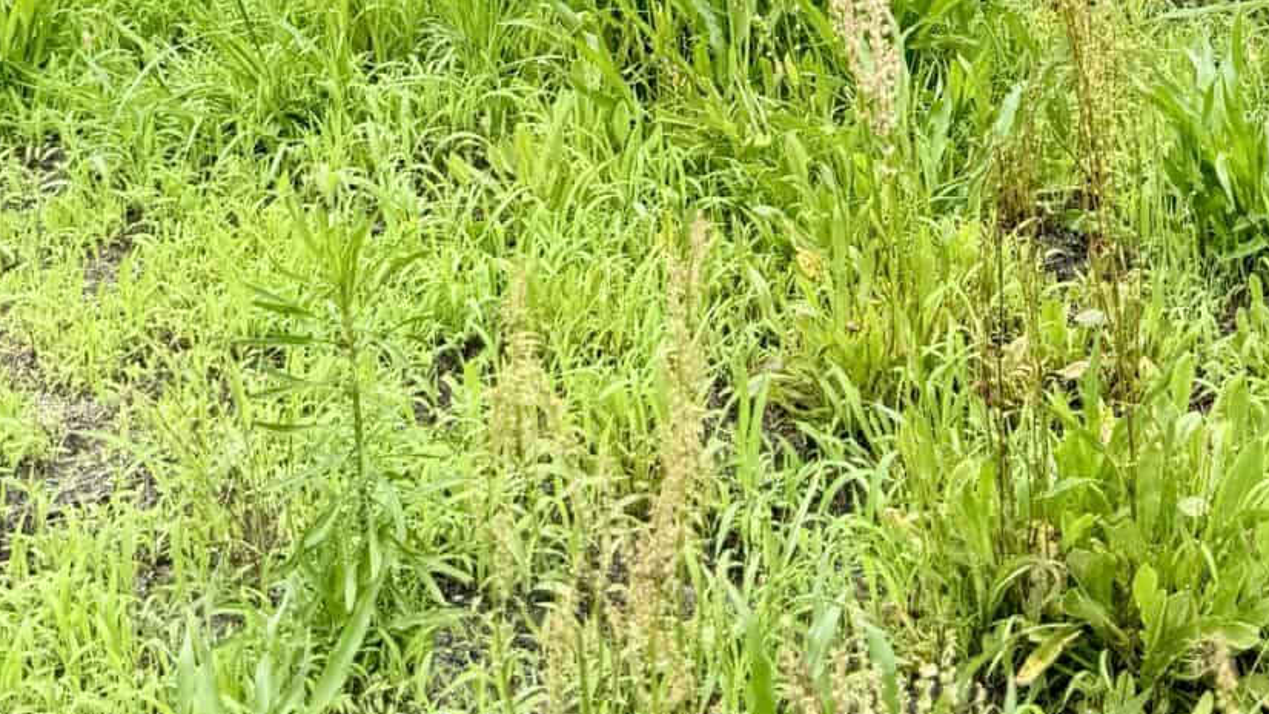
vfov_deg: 13.3
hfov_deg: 26.2
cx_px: 747
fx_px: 2726
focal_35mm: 81
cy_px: -602
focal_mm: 6.76
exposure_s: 1/1091
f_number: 1.78
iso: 80
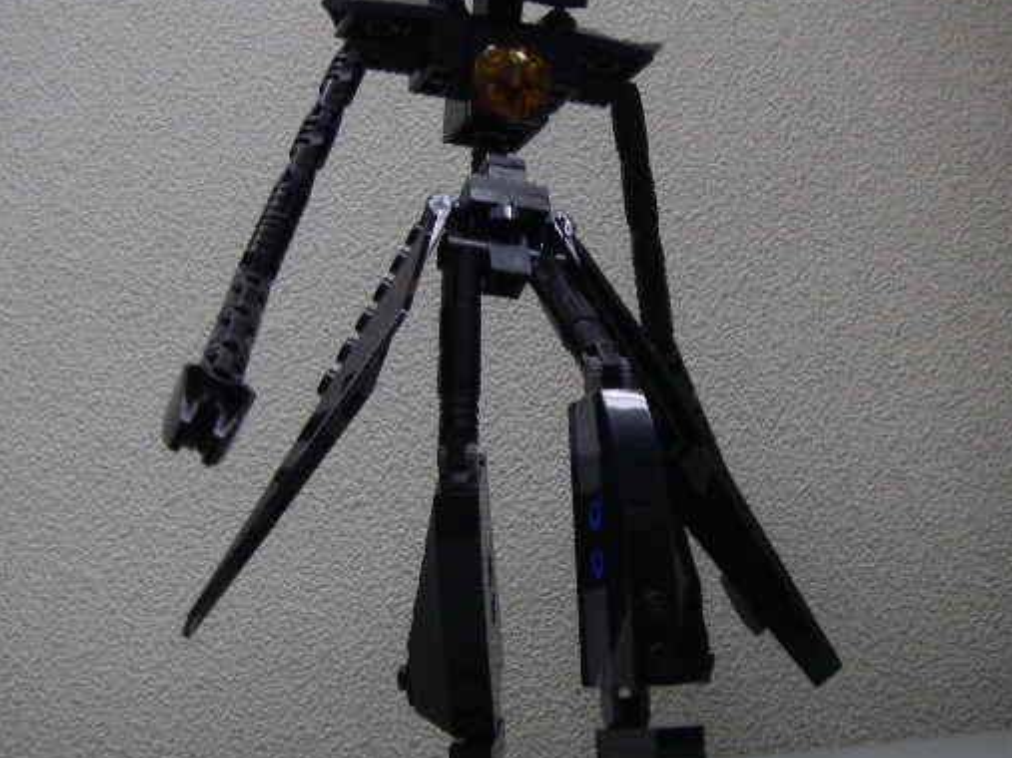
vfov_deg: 30.2
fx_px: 1403
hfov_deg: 39.7
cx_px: 491
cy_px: 323
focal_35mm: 48
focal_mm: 6.3
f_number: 3.3
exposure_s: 1/20
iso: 160
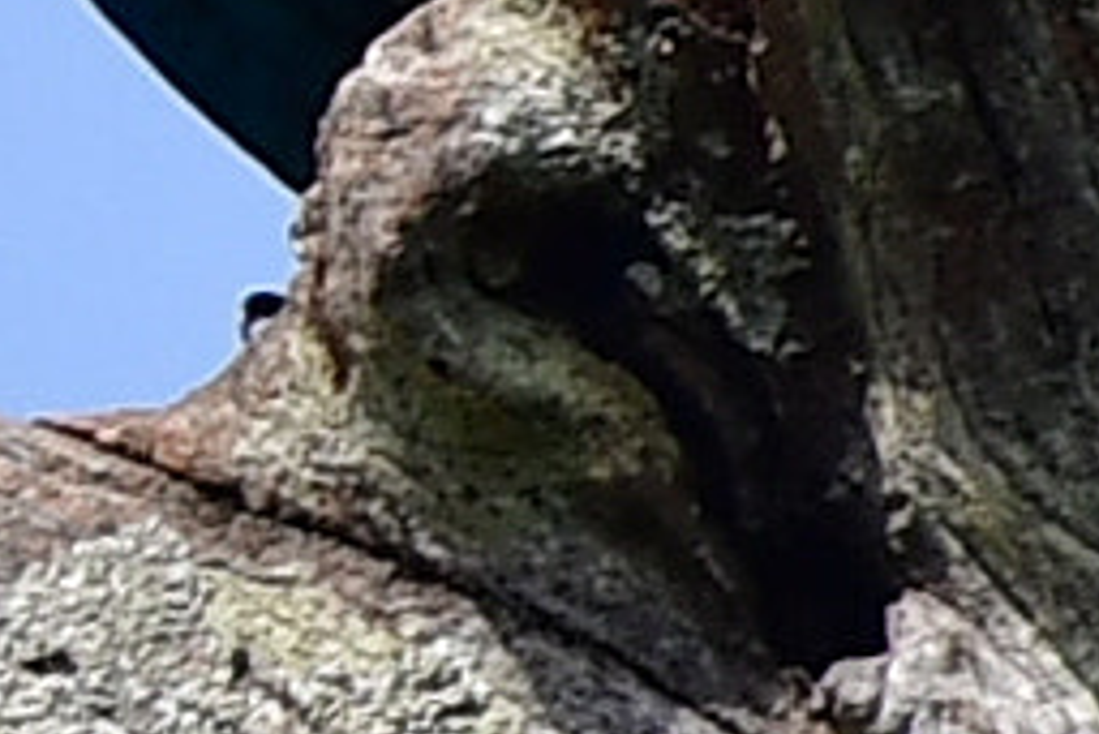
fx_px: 143006
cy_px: -208
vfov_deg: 0.3
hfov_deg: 0.4
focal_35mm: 4682
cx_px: 507
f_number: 5.6
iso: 100
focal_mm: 500
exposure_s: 1/500
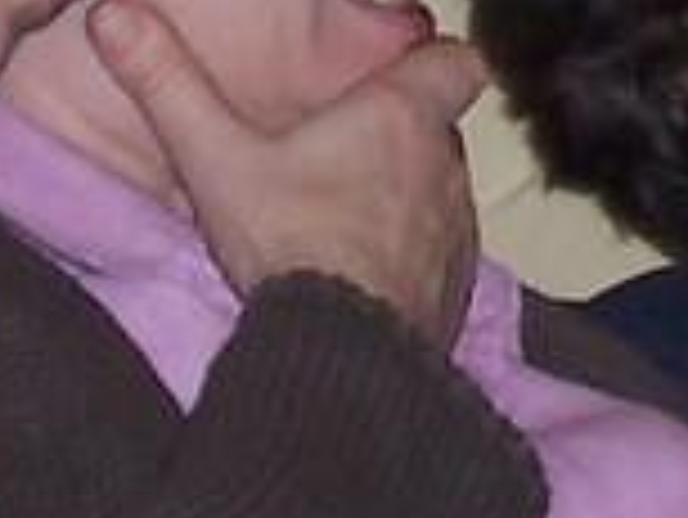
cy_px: -297
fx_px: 9448
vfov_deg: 3.1
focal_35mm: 475
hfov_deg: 4.1
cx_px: 1380
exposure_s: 1/90
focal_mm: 10.8
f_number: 4
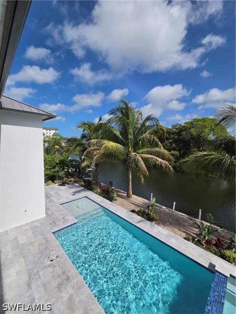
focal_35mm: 13
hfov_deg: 89.9
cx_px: 118
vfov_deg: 106.2
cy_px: 157
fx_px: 118
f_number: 2.2
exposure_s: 1/6012
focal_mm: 2.2
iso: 100
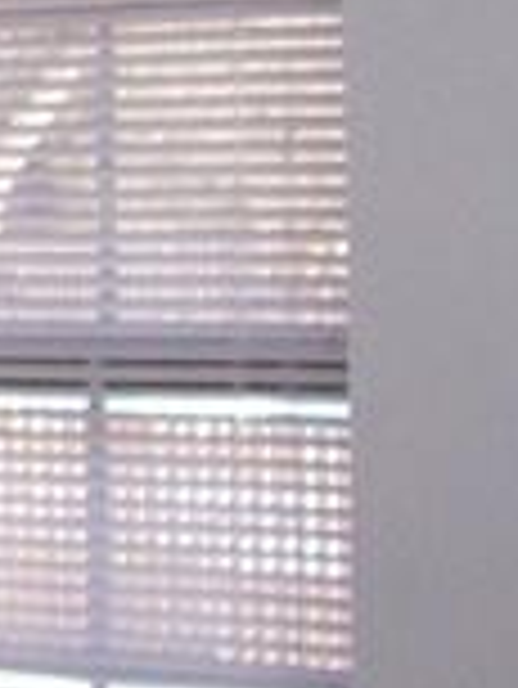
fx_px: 4523
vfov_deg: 8.7
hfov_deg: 5.8
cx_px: -1351
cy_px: 162
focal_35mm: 227
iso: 140
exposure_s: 1/112
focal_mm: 5.6
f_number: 2.7
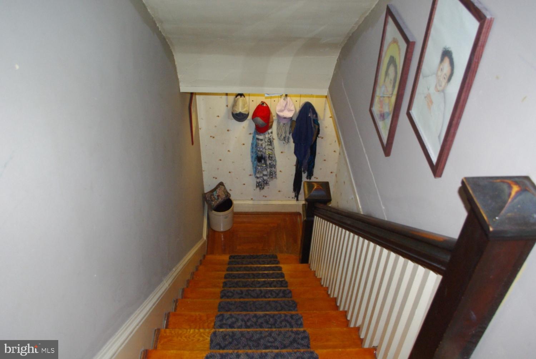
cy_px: 180
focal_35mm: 31
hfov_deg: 60.2
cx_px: 268
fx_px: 462
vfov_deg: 42.4
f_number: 4
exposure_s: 1/30
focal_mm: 21.25
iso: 800
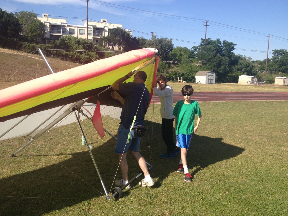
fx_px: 291
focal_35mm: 35
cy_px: 108
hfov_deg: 52.6
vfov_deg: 40.7
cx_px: 144
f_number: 2.4
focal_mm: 4.28
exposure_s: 1/1346
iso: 50
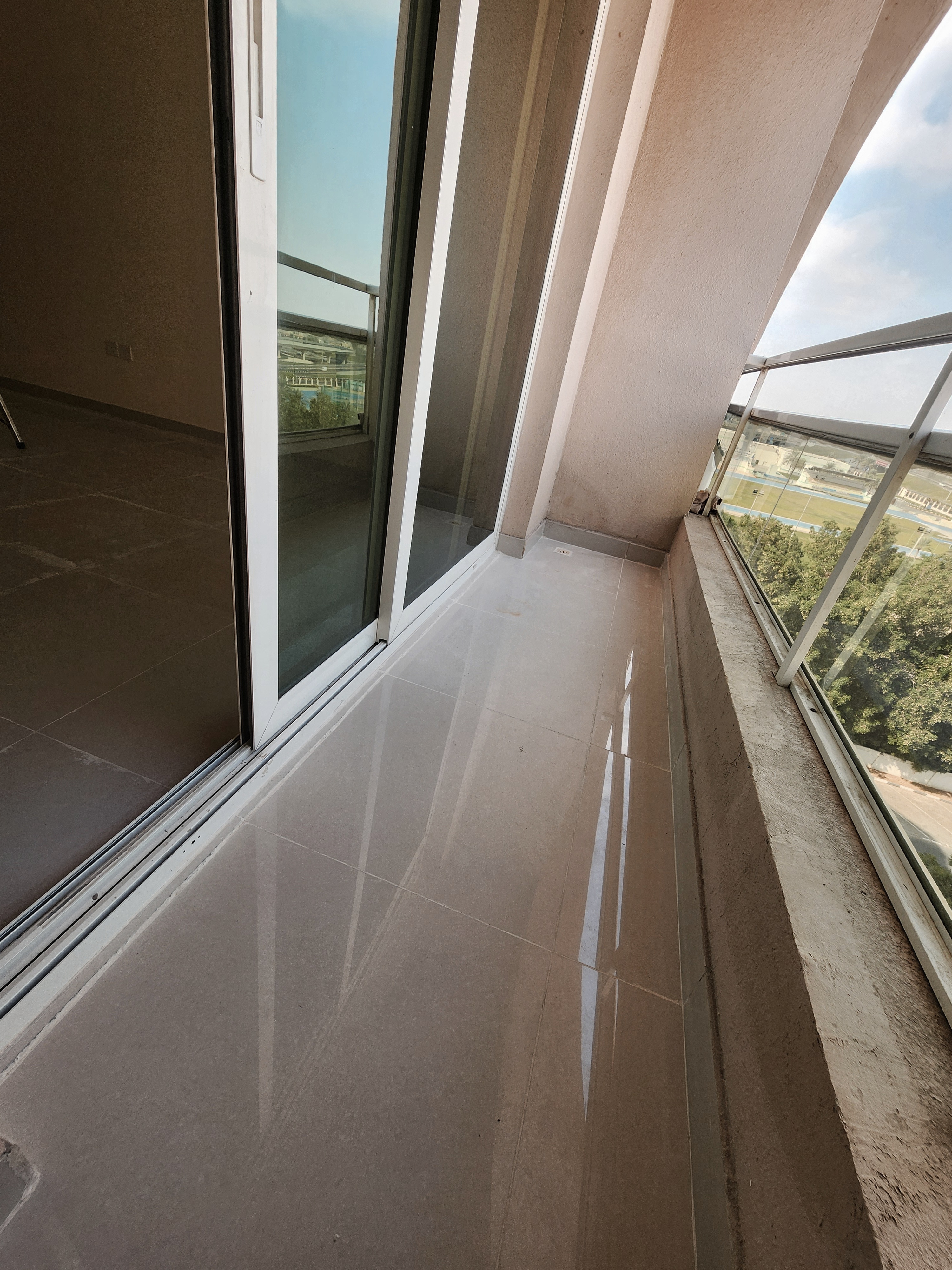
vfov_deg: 106.2
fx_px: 477
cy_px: 635
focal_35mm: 13
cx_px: 476
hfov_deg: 89.9
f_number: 2.2
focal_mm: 2.2
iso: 50
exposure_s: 1/303
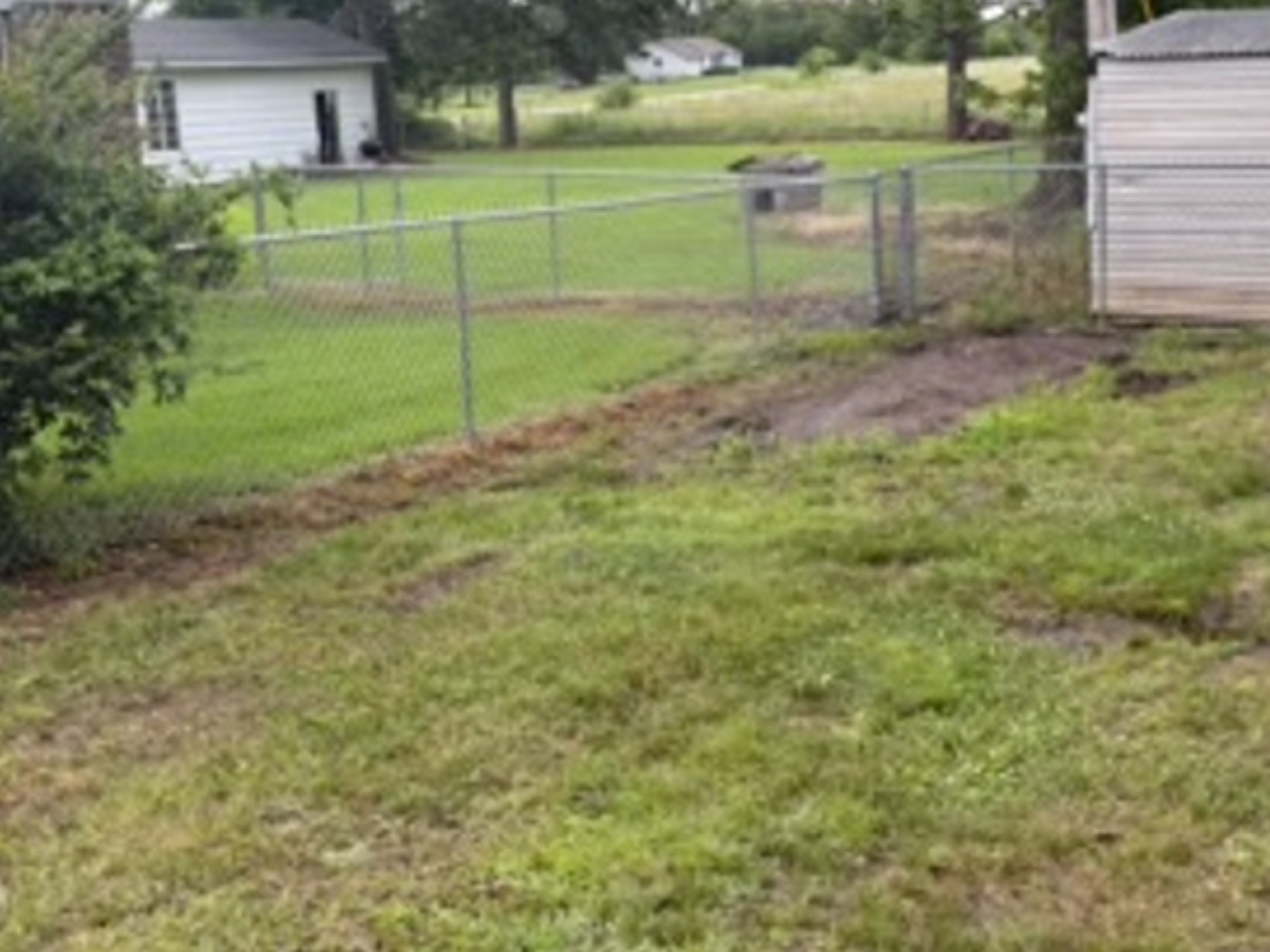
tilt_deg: -7.3
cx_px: 715
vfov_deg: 31.2
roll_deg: +2.7
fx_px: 1687
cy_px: 287
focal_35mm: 46
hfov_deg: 41.2
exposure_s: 1/884
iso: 64
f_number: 1.6
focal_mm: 5.96
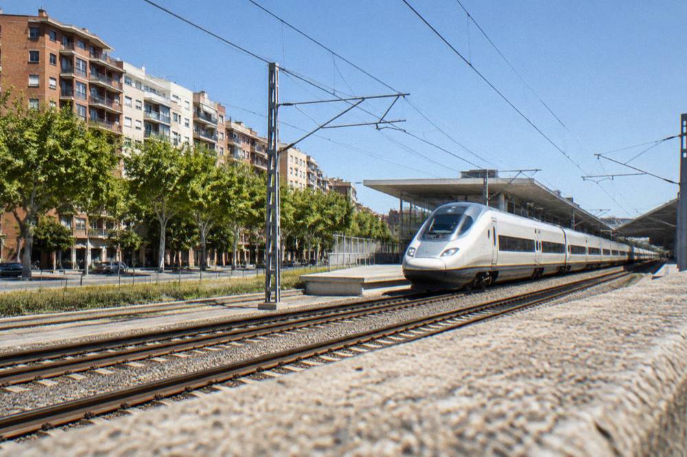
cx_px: 344
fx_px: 763
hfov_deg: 48.5
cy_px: 228
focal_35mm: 40
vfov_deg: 33.4
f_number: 11
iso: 100
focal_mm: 40
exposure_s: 1/125
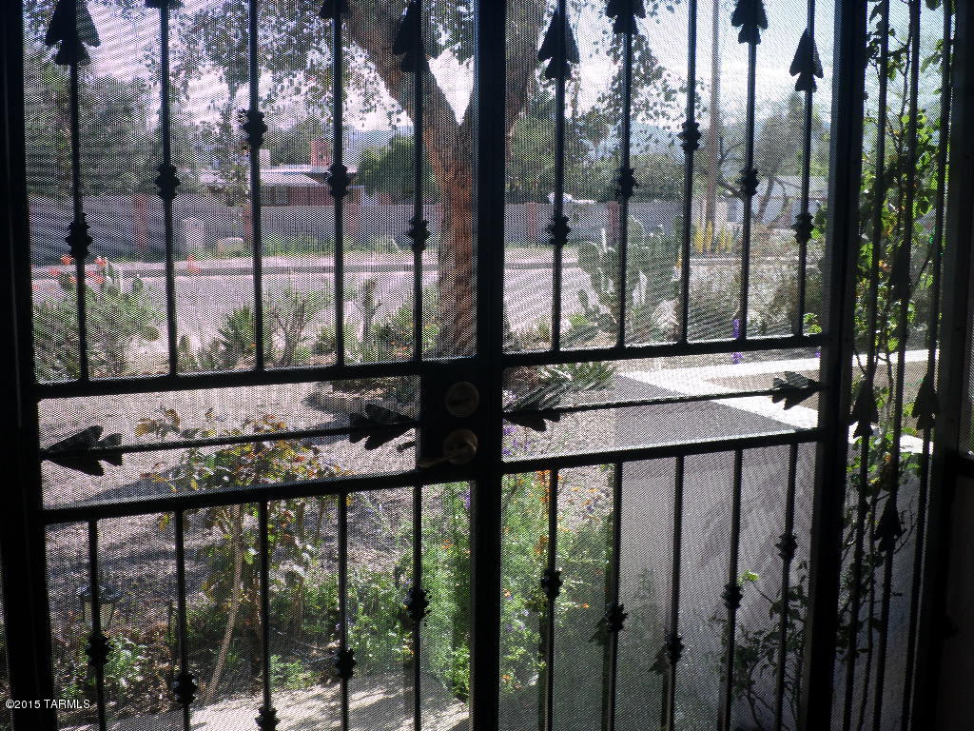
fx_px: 1210
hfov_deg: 43.9
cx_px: 487
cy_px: 366
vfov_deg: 33.6
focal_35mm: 43
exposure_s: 1/60
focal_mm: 7.8
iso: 80
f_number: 3.2
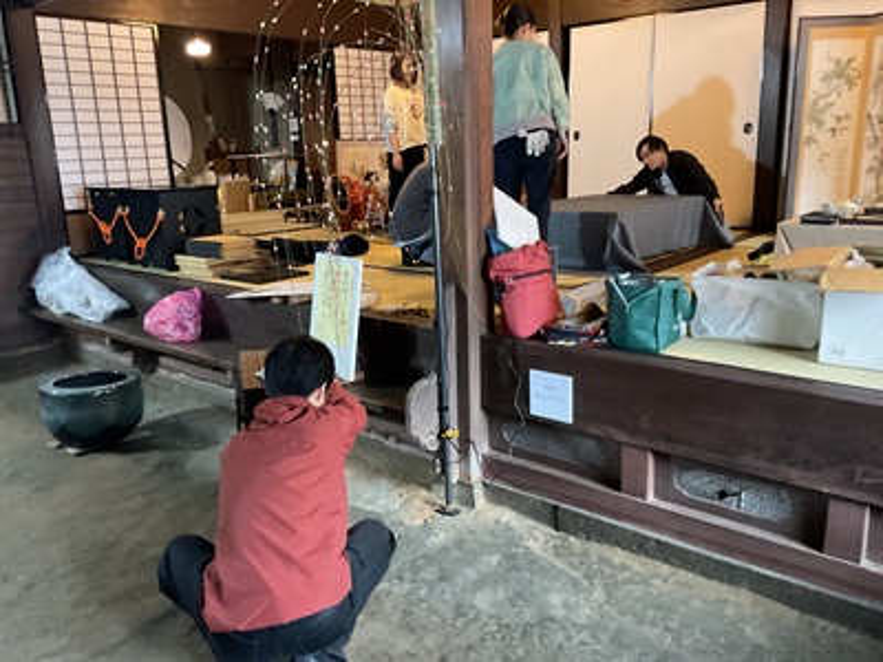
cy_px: 331
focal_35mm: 29
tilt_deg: -14.5
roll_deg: +1.7
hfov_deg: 61.7
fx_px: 740
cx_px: 442
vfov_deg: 48.2
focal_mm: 3
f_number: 1.8
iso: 400
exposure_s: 1/30
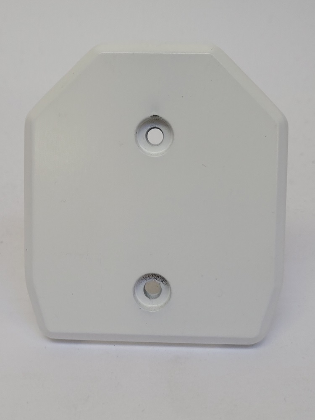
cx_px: 158
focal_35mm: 26
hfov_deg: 53.1
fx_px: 315
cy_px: 210
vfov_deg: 67.3
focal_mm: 5
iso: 125
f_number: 1.8
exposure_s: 1/100
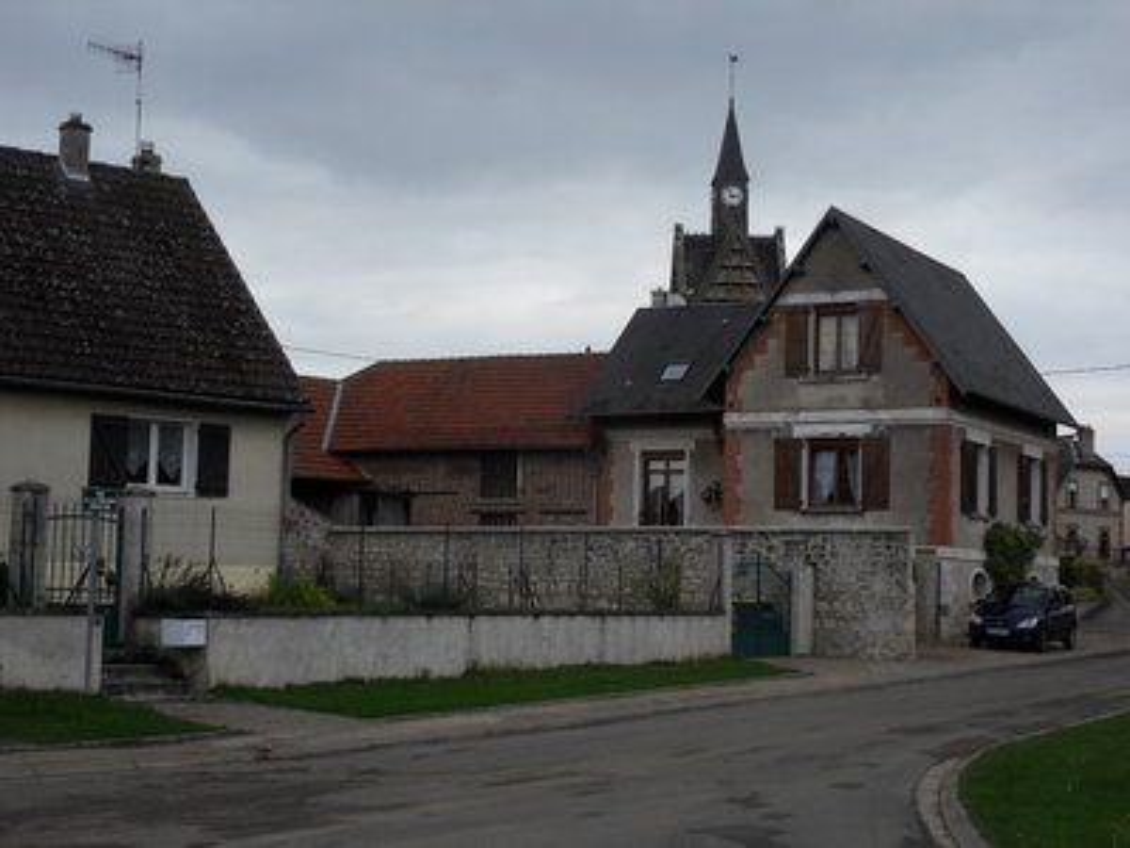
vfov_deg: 25.2
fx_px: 1893
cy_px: 424
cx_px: 565
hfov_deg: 33.2
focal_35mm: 58
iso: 80
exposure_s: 1/180
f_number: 4.8
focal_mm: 10.5
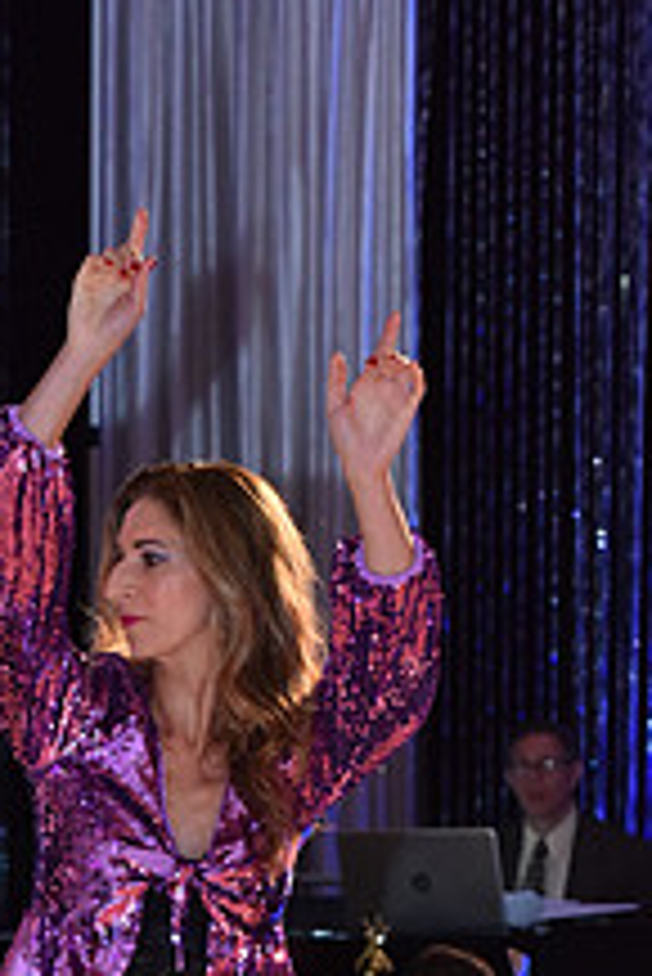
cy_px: 1255
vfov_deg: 7.3
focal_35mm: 281
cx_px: -169
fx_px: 7621
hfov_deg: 4.9
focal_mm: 105
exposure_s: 1/250
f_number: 5
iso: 2000
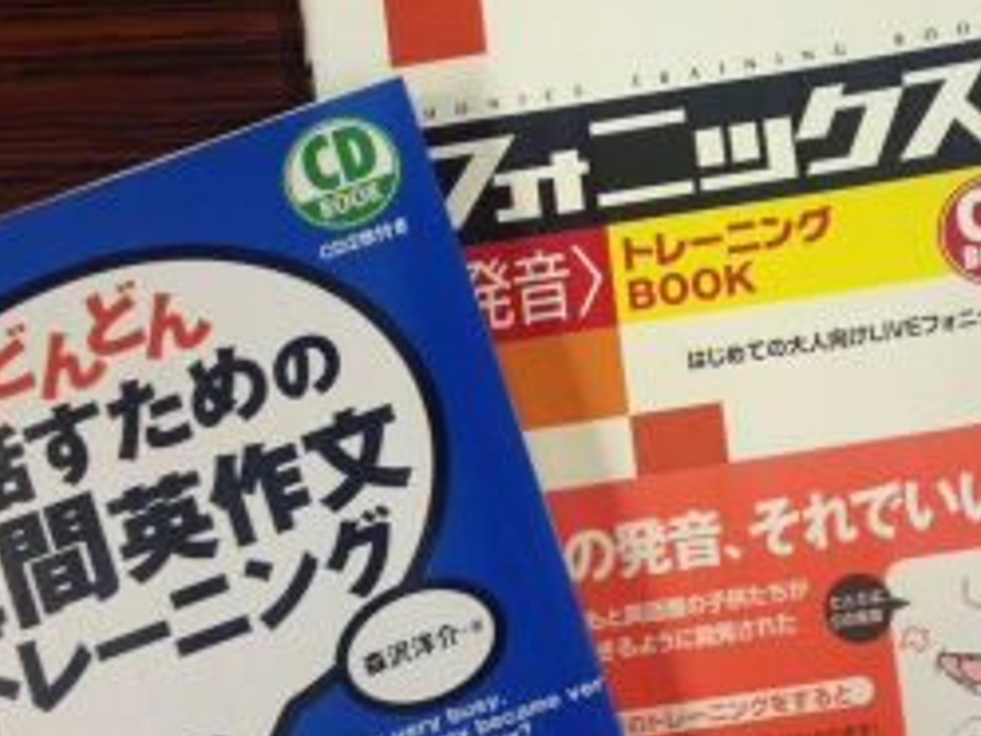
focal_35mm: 85
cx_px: 973
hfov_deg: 22.2
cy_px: 368
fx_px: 2409
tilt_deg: -77.9
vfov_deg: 17.4
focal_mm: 4.12
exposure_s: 1/24
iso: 50
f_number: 2.4
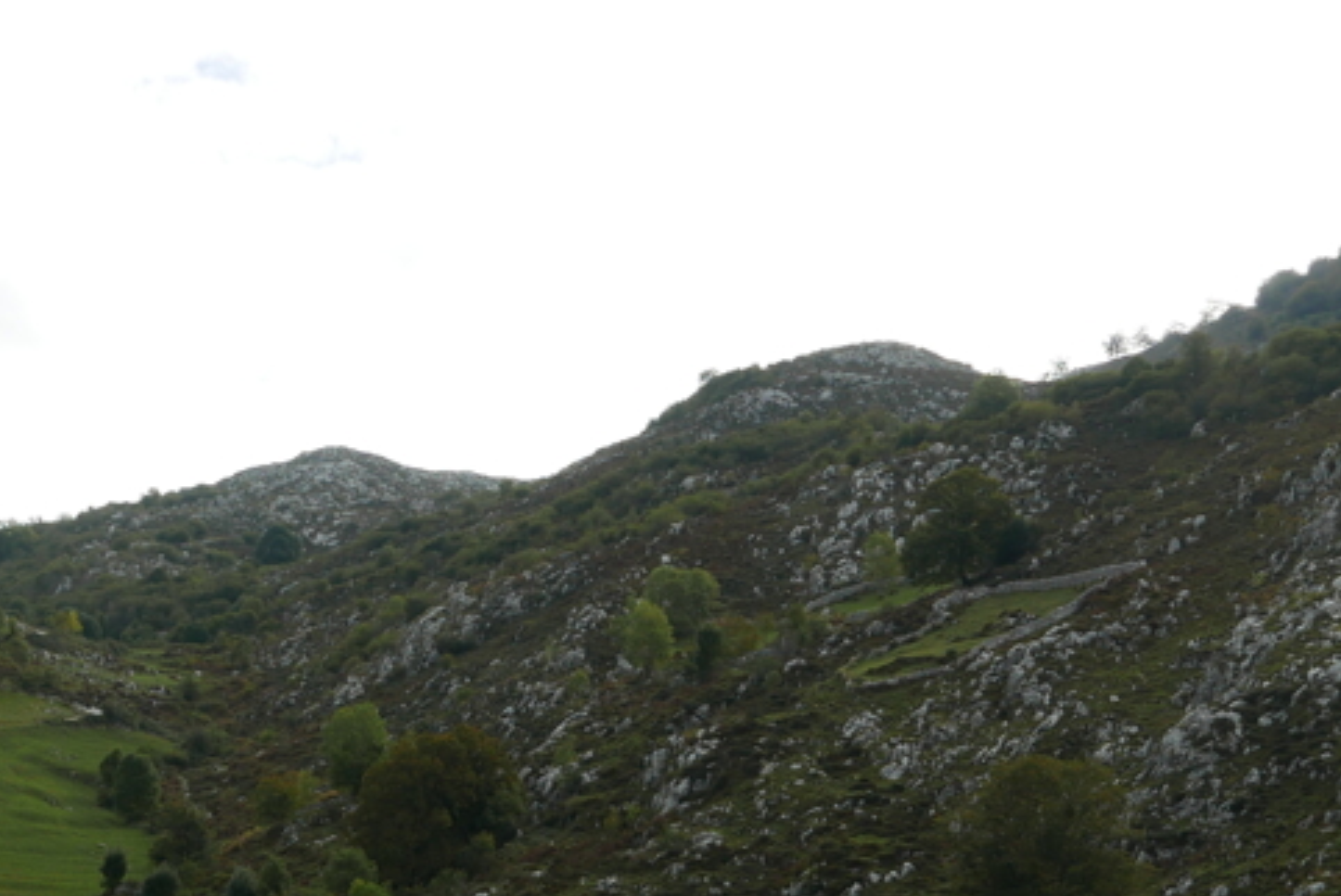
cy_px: 721
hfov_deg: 28.0
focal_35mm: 72
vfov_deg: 18.8
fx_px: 2684
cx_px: 608
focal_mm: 13
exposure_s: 1/400
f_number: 5.6
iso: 200
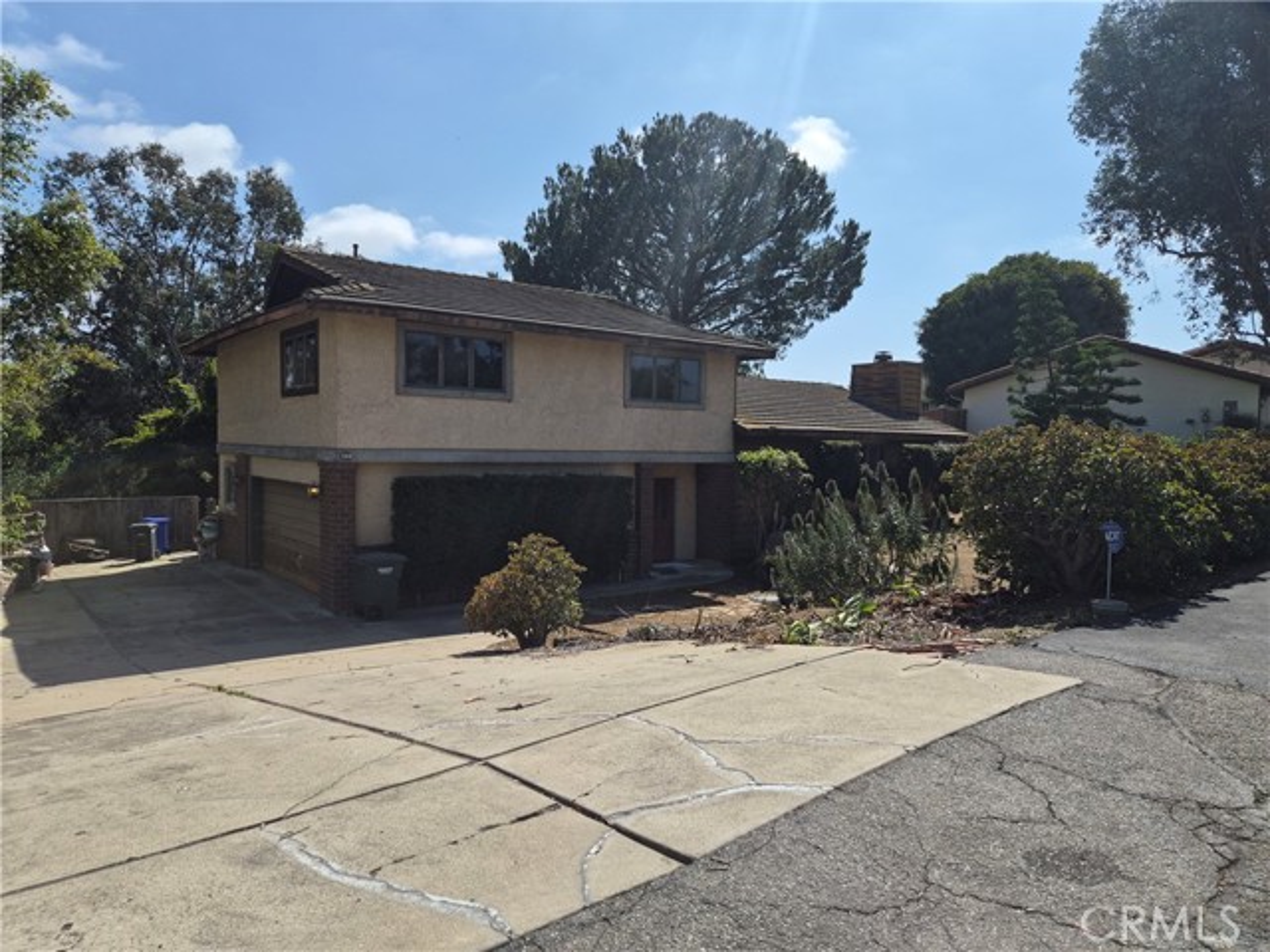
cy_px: 476
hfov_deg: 73.9
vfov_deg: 58.9
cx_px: 635
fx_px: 844
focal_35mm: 23
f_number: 1.8
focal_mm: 5.4
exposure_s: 1/7424
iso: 80
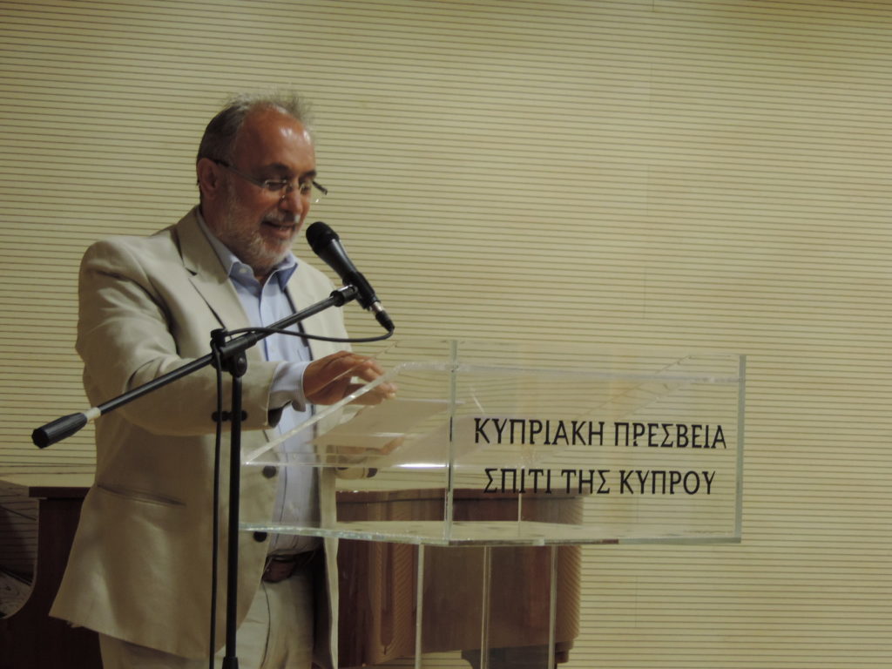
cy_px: 334
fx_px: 2706
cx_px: 446
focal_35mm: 105
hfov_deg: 18.7
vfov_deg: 14.1
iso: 400
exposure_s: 1/25
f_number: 4.2
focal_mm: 18.7
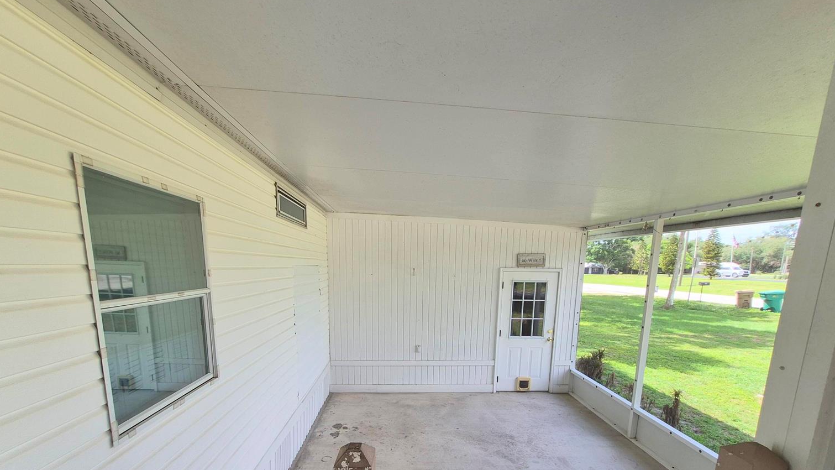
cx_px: 403
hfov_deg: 103.0
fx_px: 332
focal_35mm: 15
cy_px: 326
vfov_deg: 67.9
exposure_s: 1/200
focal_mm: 1.74
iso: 40
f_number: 2.2
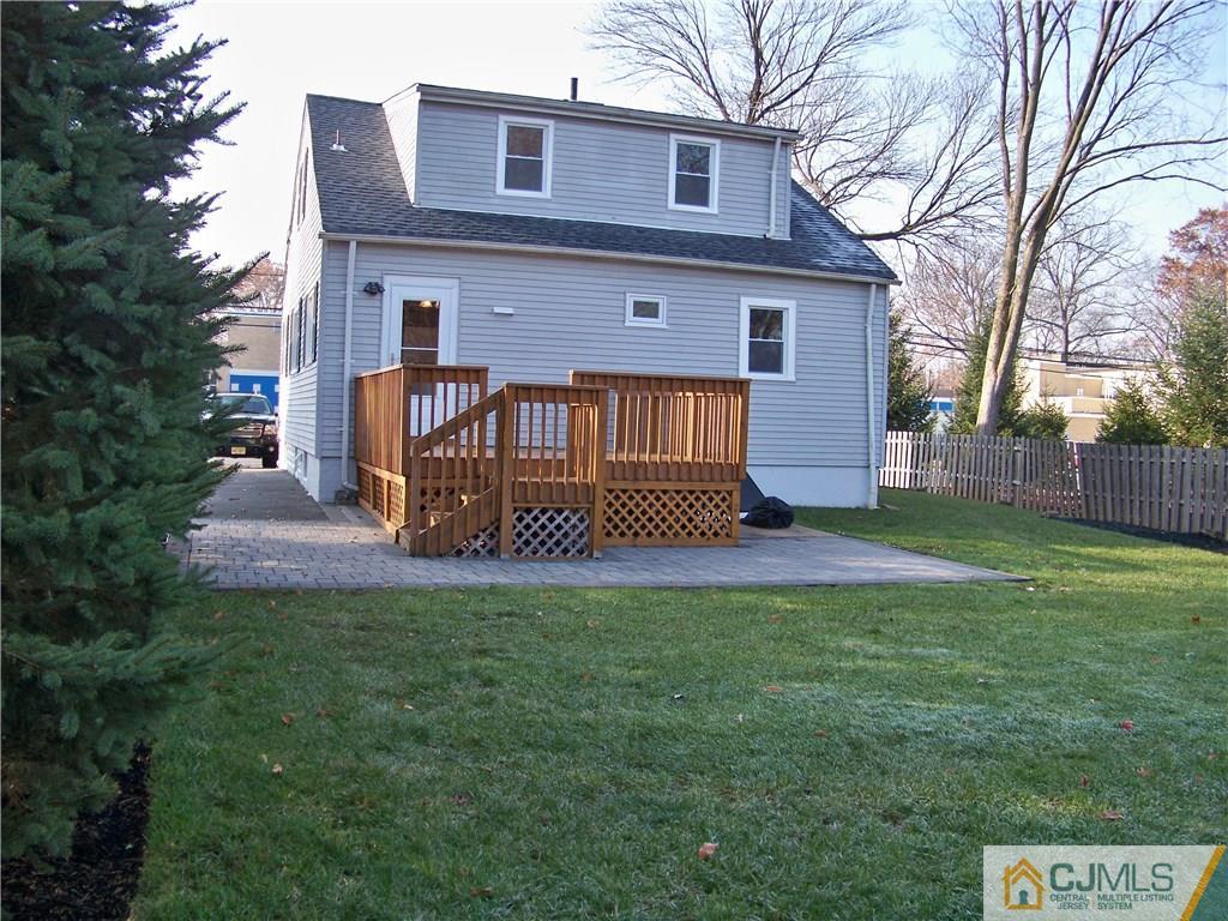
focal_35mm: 33
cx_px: 614
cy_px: 460
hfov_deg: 55.4
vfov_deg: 42.9
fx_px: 1171
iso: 64
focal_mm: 5.85
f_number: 2.8
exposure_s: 1/250
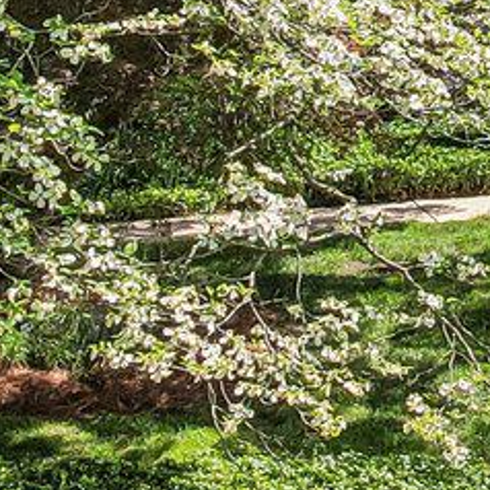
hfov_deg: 10.0
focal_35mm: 161
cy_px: -291
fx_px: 2578
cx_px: 1003
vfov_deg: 10.4
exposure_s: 1/1000
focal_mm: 8.4
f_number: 2.8
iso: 100
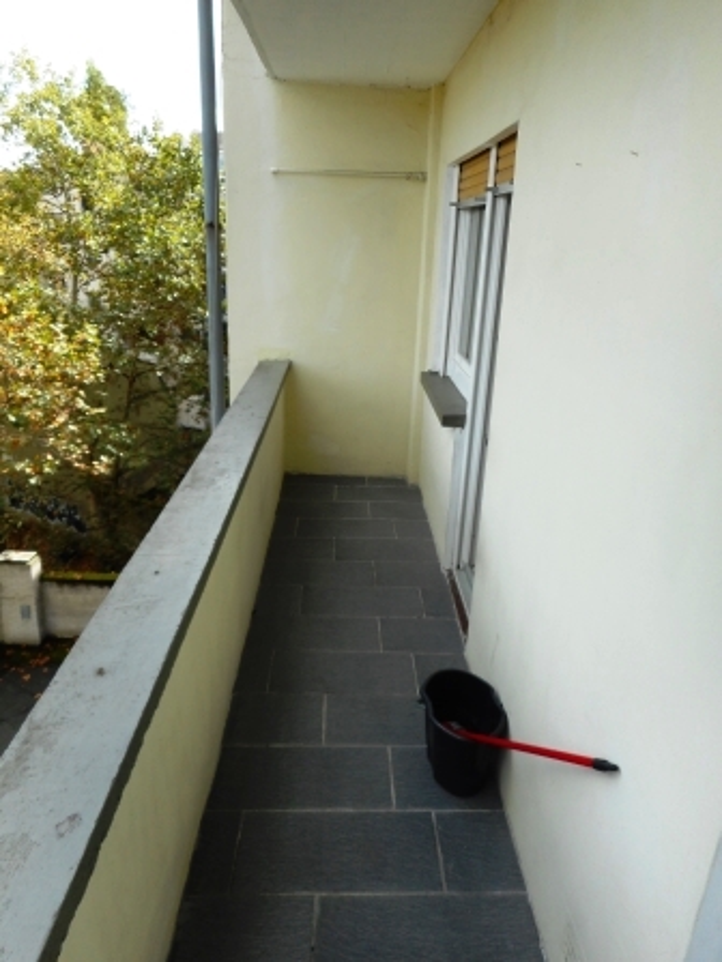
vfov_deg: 69.4
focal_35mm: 25
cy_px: 481
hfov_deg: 54.9
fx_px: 695
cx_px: 361
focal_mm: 4.5
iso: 80
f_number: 3.7
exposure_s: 1/200
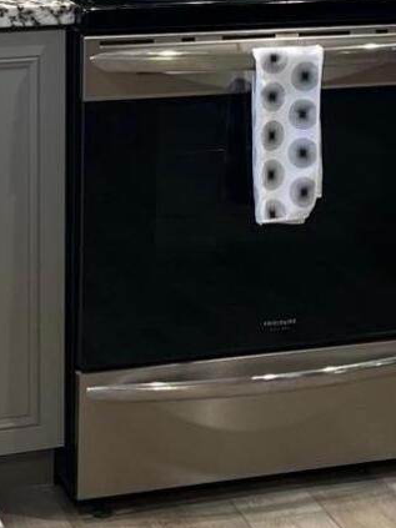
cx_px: 274
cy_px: -26
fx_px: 1877
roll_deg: -1.1
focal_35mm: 123
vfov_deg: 15.7
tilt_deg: -8.9
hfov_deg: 12.0
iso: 80
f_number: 1.6
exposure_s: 1/60
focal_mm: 5.1
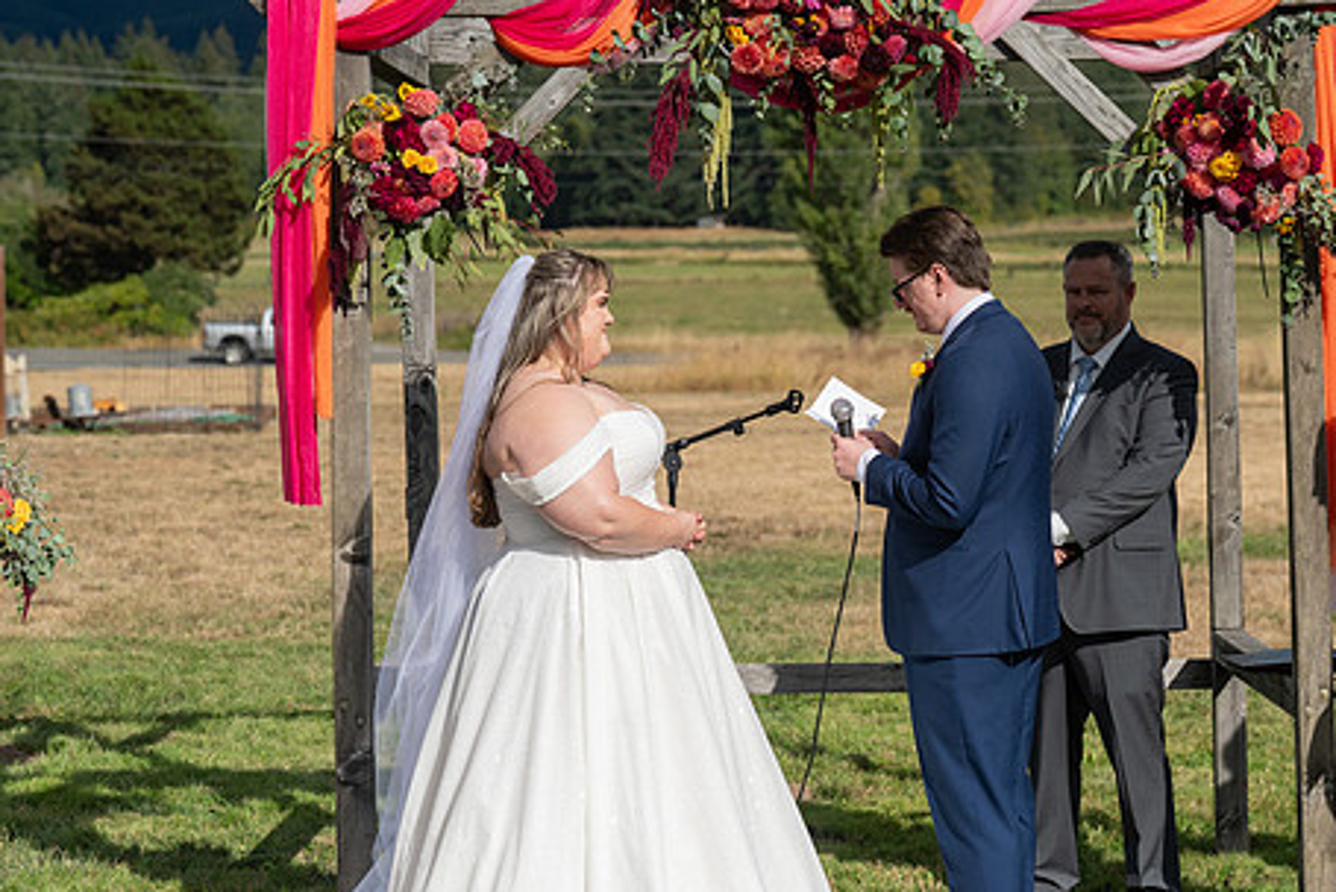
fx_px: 3788
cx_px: 755
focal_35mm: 102
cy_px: 509
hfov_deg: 20.0
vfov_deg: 13.4
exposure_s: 1/8000
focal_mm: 80
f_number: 4.5
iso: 400
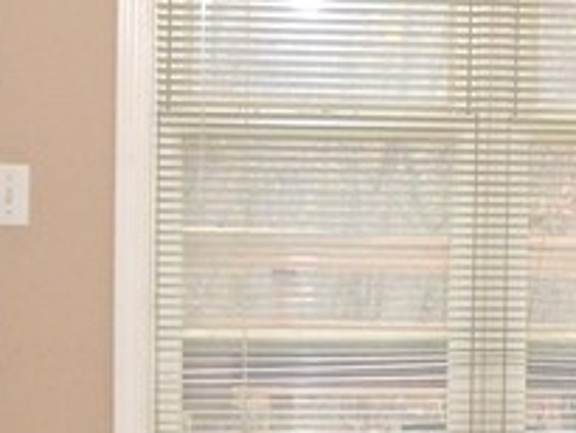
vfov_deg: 8.8
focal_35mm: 168
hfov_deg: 11.5
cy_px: 170
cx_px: 724
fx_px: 2797
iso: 800
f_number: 4
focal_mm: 22
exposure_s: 1/60
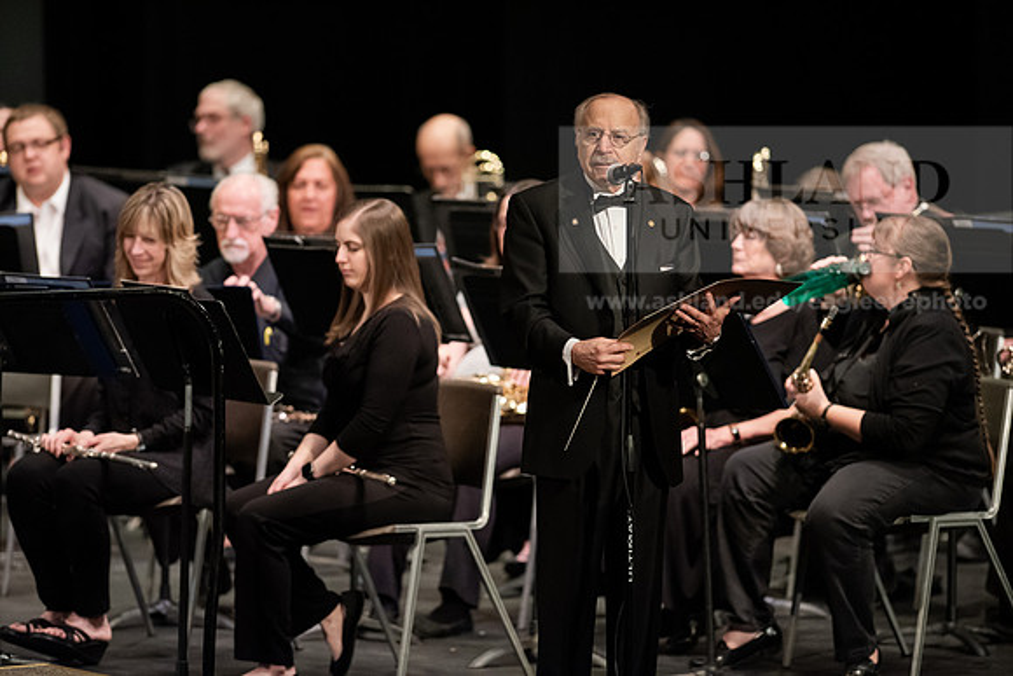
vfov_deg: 4.6
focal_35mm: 300
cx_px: 506
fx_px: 8443
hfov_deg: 6.9
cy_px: 338
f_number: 3.2
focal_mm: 300
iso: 4000
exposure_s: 1/250
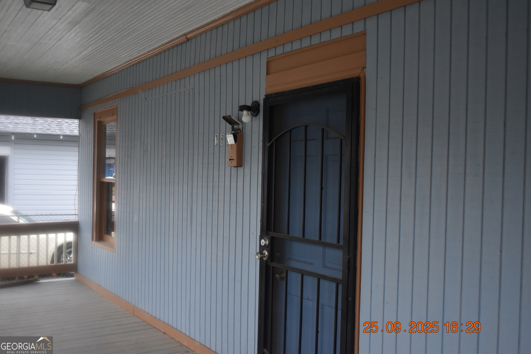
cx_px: 266
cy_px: 177
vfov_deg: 34.2
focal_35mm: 39
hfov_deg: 49.6
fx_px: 575
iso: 1000
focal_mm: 26
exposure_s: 1/125
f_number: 4
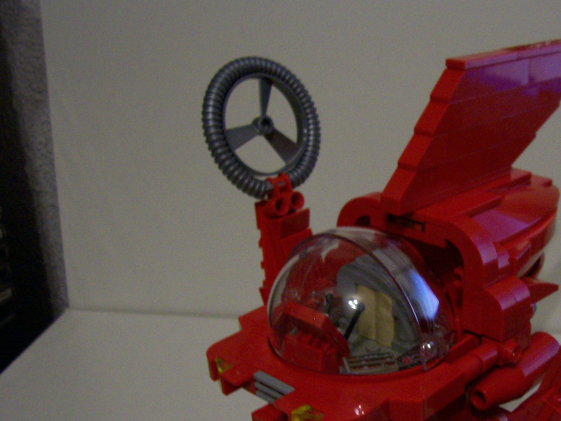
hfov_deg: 36.6
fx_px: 827
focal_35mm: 51
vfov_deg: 28.4
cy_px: 280
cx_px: 418
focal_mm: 5.6
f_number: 2.7
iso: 160
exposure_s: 1/8
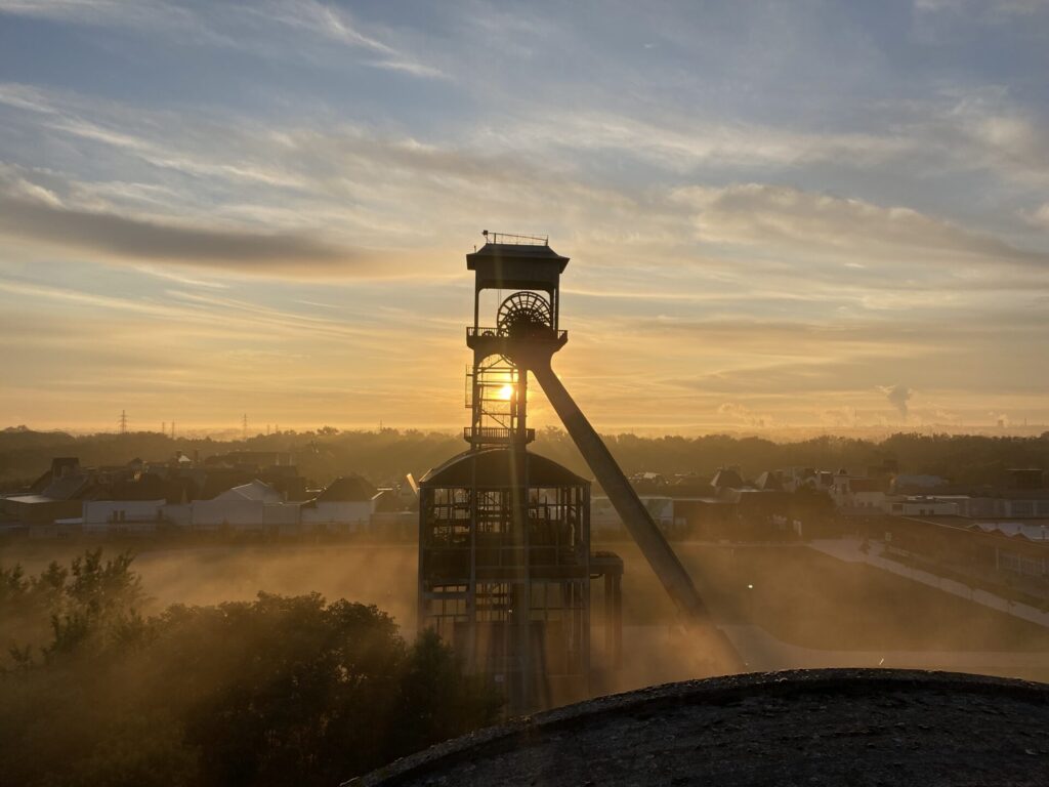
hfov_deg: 67.3
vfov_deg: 53.1
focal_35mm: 26
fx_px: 788
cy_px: 394
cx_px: 524
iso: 32
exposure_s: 1/2688
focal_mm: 4.25
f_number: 1.8
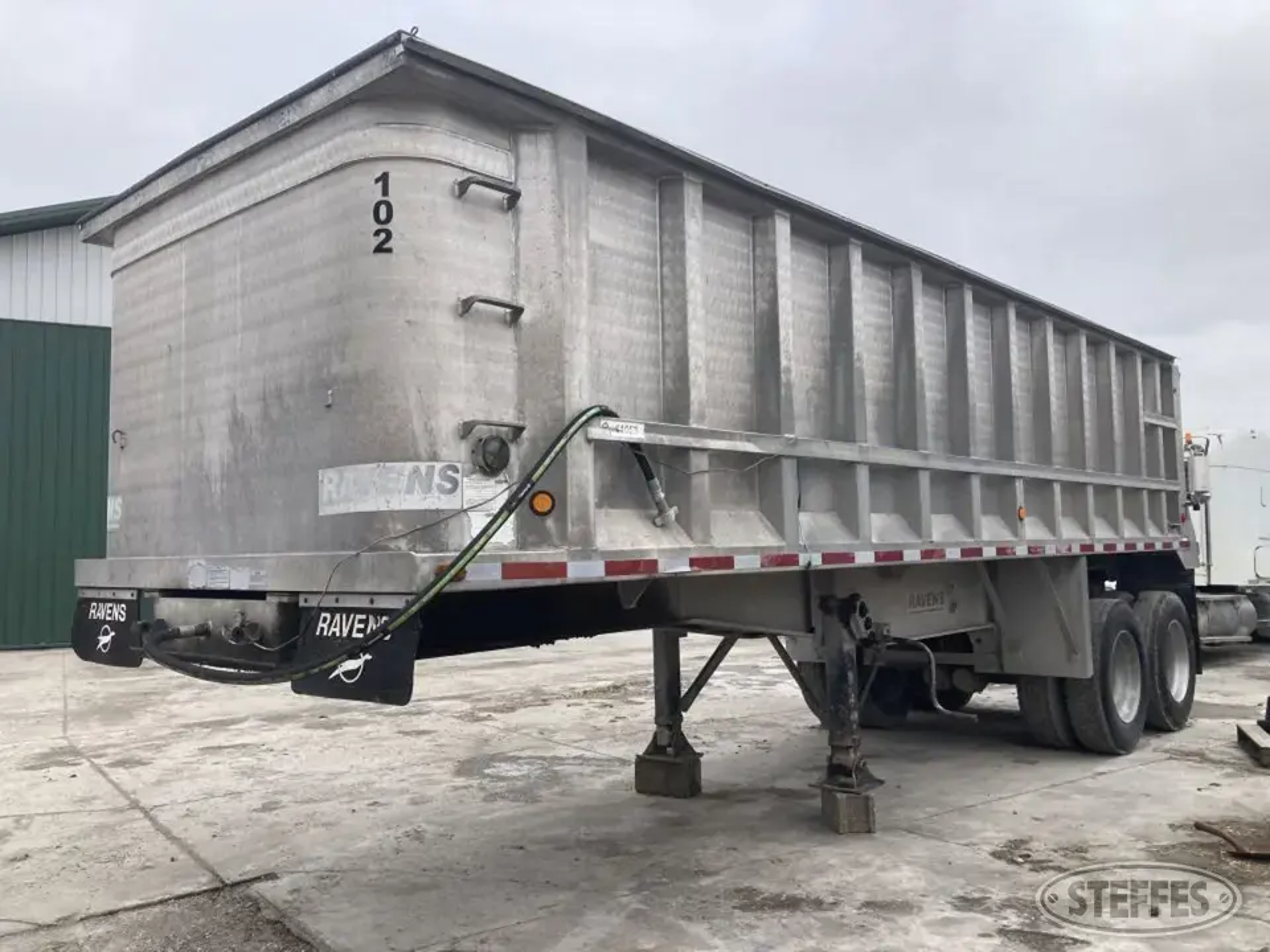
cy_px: 476
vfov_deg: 49.7
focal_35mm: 28
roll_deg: +1.6
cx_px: 635
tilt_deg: +6.7
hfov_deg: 63.4
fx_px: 1027
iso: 20
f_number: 1.8
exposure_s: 1/631
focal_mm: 3.99
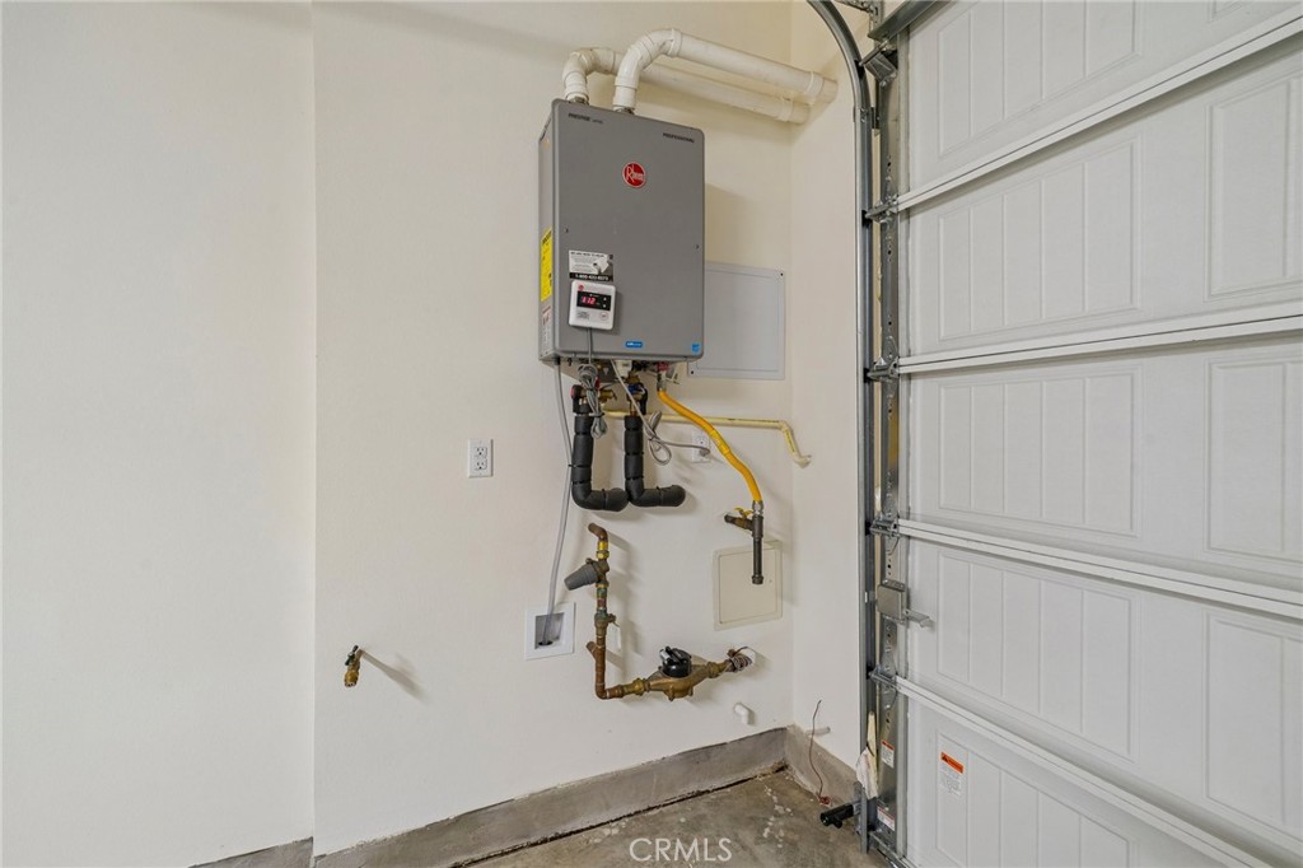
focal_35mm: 15
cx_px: 652
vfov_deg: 77.3
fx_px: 543
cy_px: 434
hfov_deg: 100.4
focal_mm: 15
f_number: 8
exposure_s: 1/2.5
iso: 400
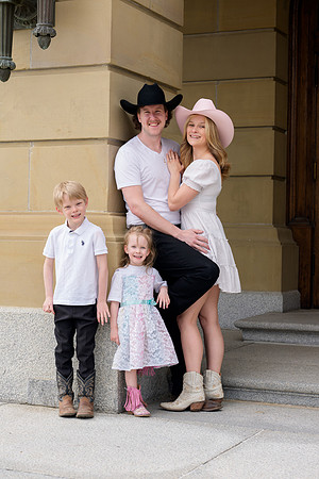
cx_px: 160
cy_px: 240
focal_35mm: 70
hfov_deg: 19.5
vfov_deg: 28.8
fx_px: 930
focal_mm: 70
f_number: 4.5
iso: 100
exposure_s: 1/250
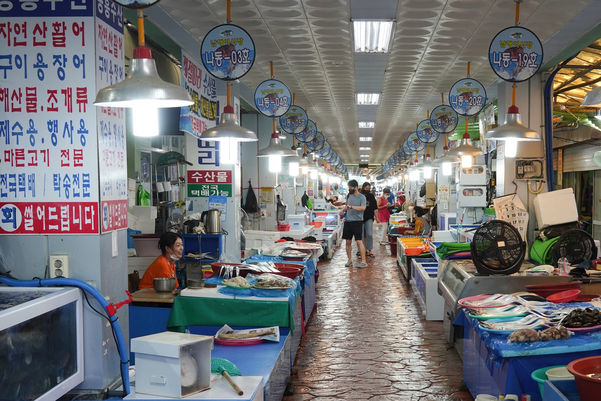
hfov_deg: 41.5
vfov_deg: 28.6
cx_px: 387
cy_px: 231
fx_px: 785
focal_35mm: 47
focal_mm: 35
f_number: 8
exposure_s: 1/100
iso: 800
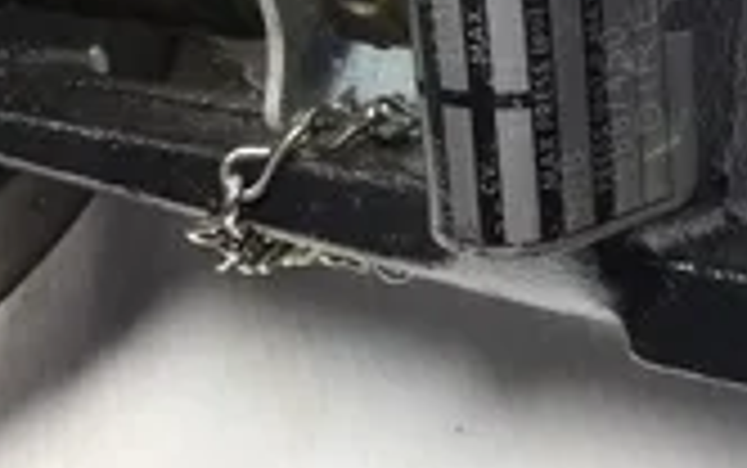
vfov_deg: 15.8
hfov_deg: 24.7
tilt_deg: -52.6
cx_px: 783
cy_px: -117
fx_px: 1609
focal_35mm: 79
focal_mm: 3.3
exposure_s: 1/120
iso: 32
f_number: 2.4
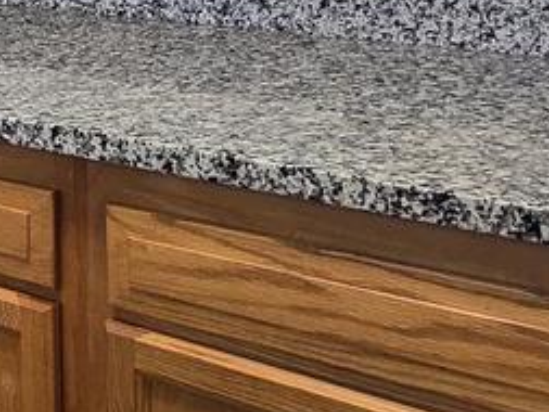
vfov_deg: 19.1
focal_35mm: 74
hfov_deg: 21.6
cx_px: -293
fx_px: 1174
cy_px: -39
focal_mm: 2.2
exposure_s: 1/60
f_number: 2.2
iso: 125
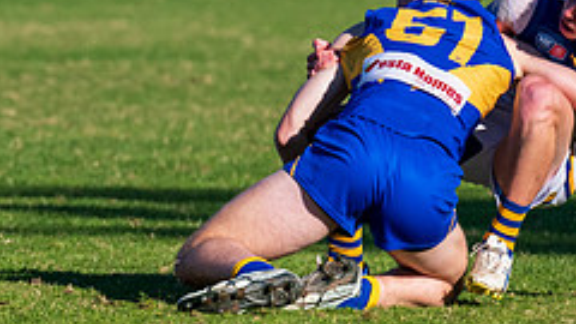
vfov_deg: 1.2
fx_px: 16083
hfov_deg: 2.1
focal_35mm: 1053
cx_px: -74
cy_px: 48
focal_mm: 380
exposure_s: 1/2000
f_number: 10
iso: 800
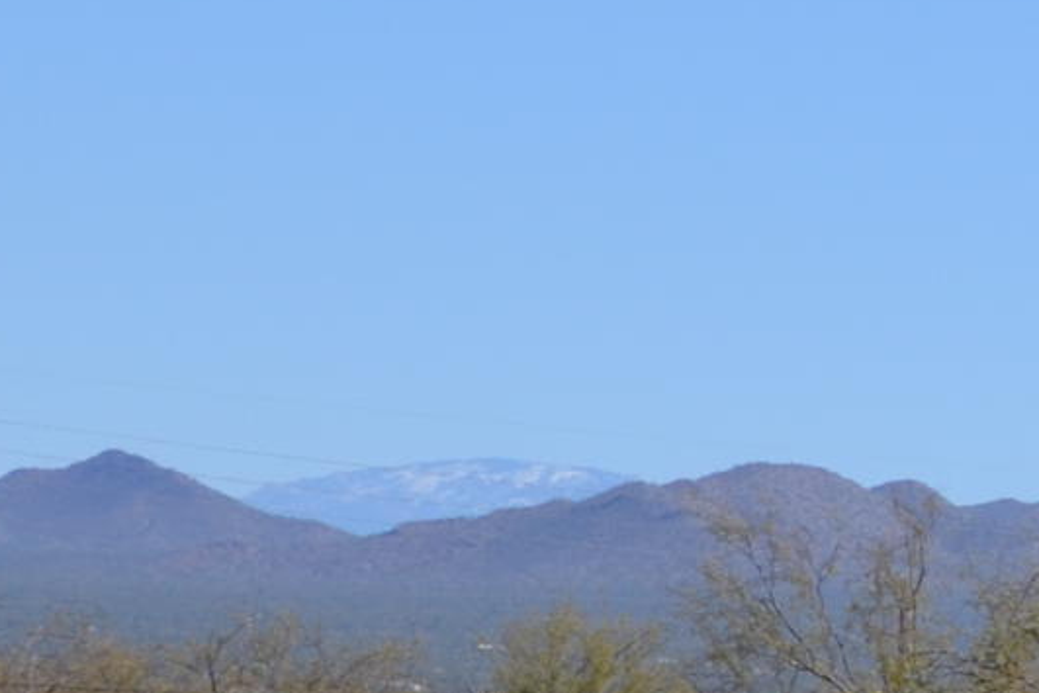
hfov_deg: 5.2
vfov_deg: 3.5
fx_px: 11255
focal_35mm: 390
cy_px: 910
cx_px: 2160
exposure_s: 1/320
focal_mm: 46
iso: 100
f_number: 9
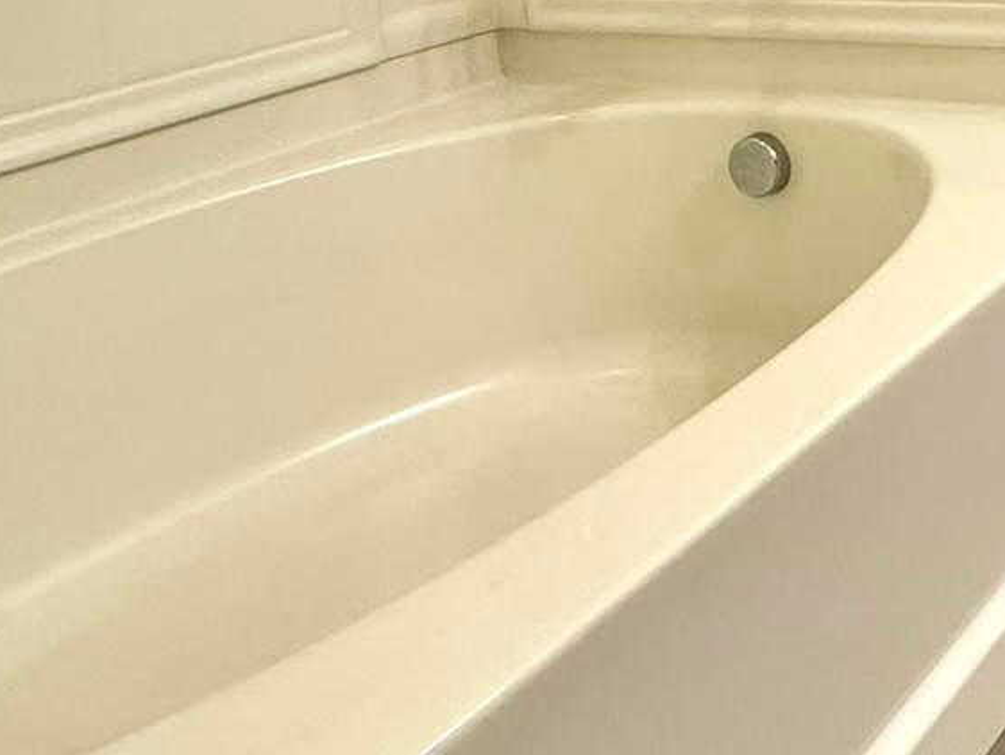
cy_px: -4
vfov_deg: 27.0
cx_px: 962
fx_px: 1481
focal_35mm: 51
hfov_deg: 34.7
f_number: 2.2
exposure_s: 1/120
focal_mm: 2.22
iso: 320
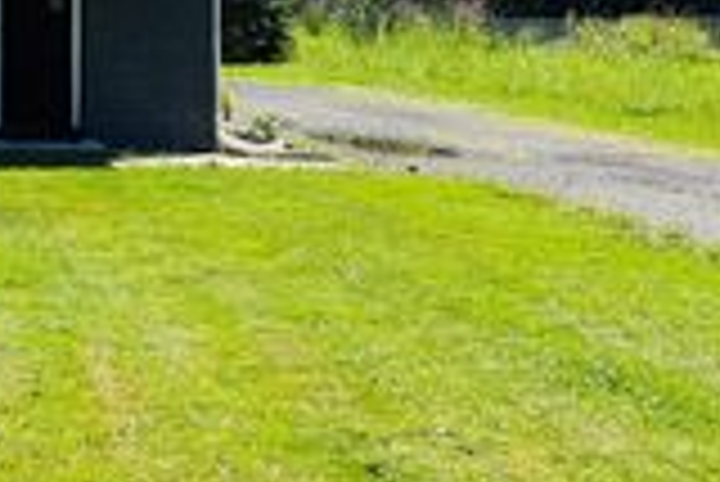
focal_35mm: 78
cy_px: -97
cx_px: -166
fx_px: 1561
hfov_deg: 23.5
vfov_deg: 16.8
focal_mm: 6.76
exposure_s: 1/4975
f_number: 1.78
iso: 100
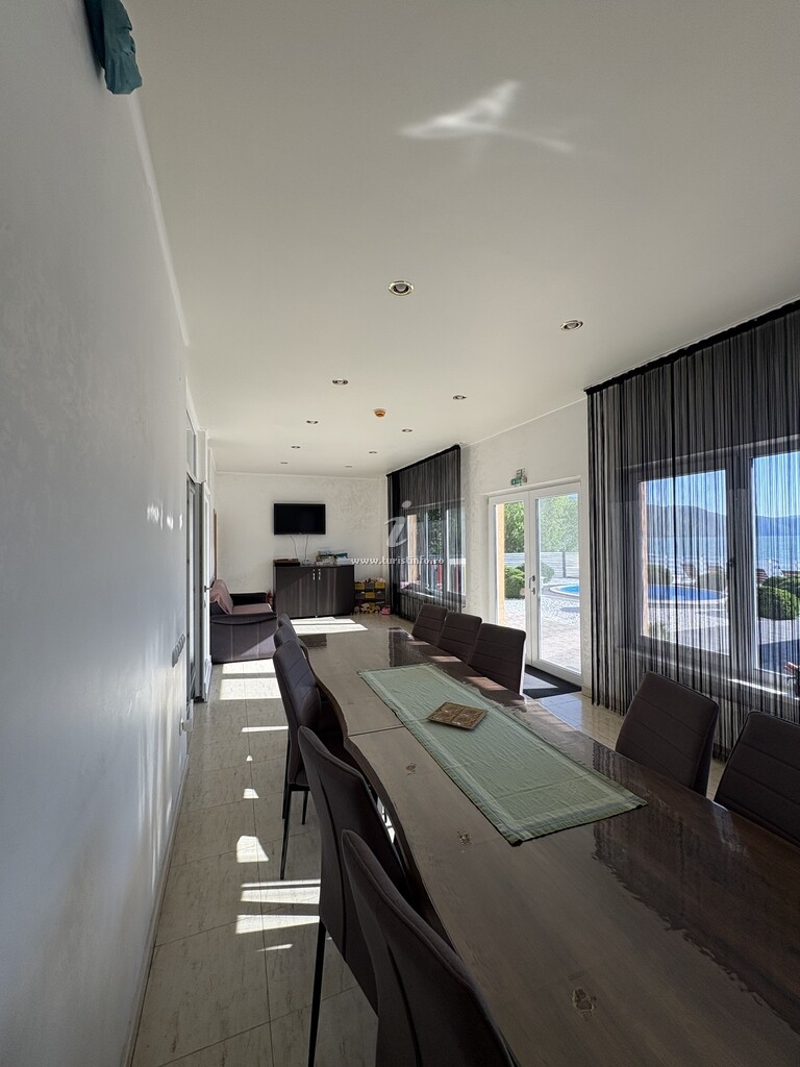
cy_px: 534
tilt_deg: +1.5
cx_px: 400
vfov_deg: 102.1
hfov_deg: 85.7
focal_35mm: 14
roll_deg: +0.5
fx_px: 431
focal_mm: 2.22
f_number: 2.2
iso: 50
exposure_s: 1/265
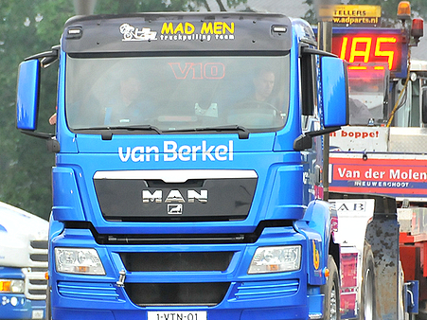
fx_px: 10902
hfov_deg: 2.2
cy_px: 210
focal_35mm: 884
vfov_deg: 1.7
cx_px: 107
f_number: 5.6
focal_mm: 270
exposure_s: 1/125
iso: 1000
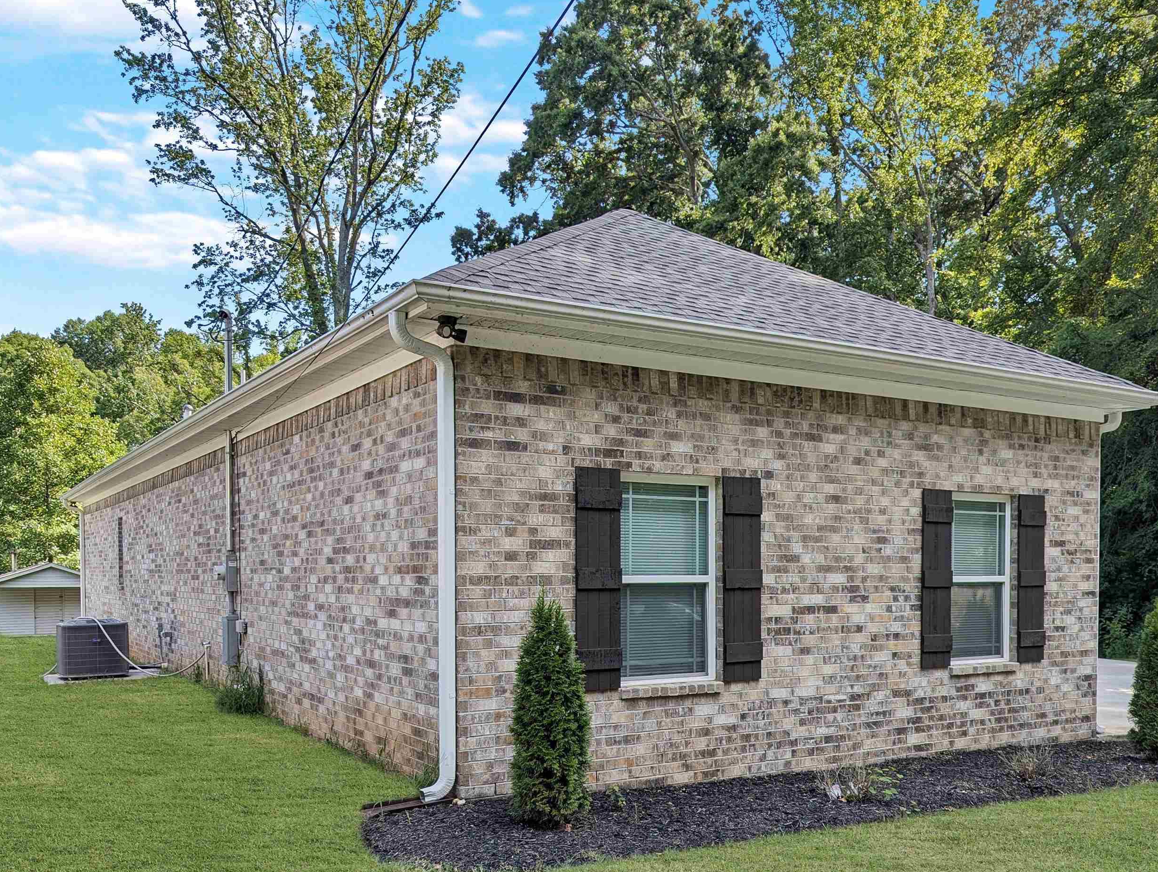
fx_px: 1005
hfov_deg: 59.7
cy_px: 468
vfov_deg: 46.9
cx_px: 654
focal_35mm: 30
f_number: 1.85
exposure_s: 1/935
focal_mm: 6.81
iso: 47
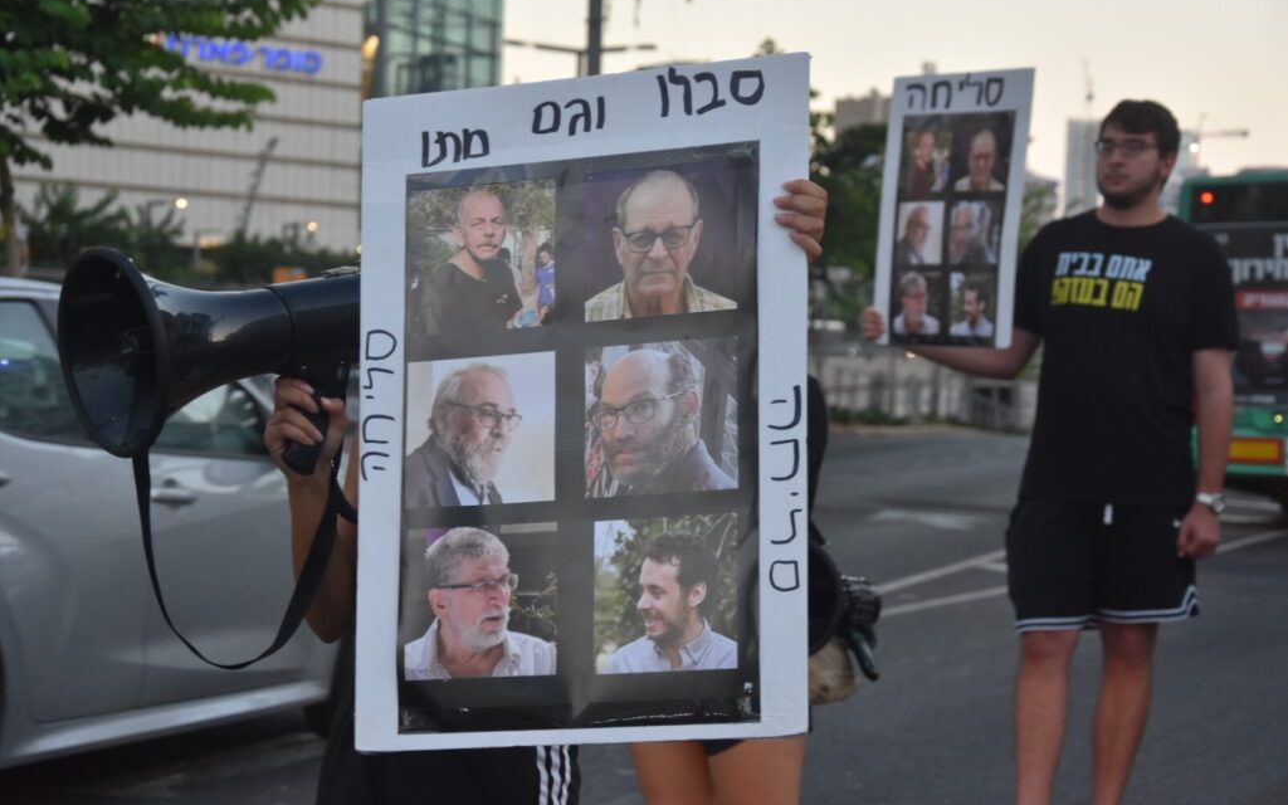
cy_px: 411
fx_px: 3335
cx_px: 644
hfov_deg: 21.9
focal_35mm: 95
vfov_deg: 13.8
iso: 800
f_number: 5.6
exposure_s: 1/125
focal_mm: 62
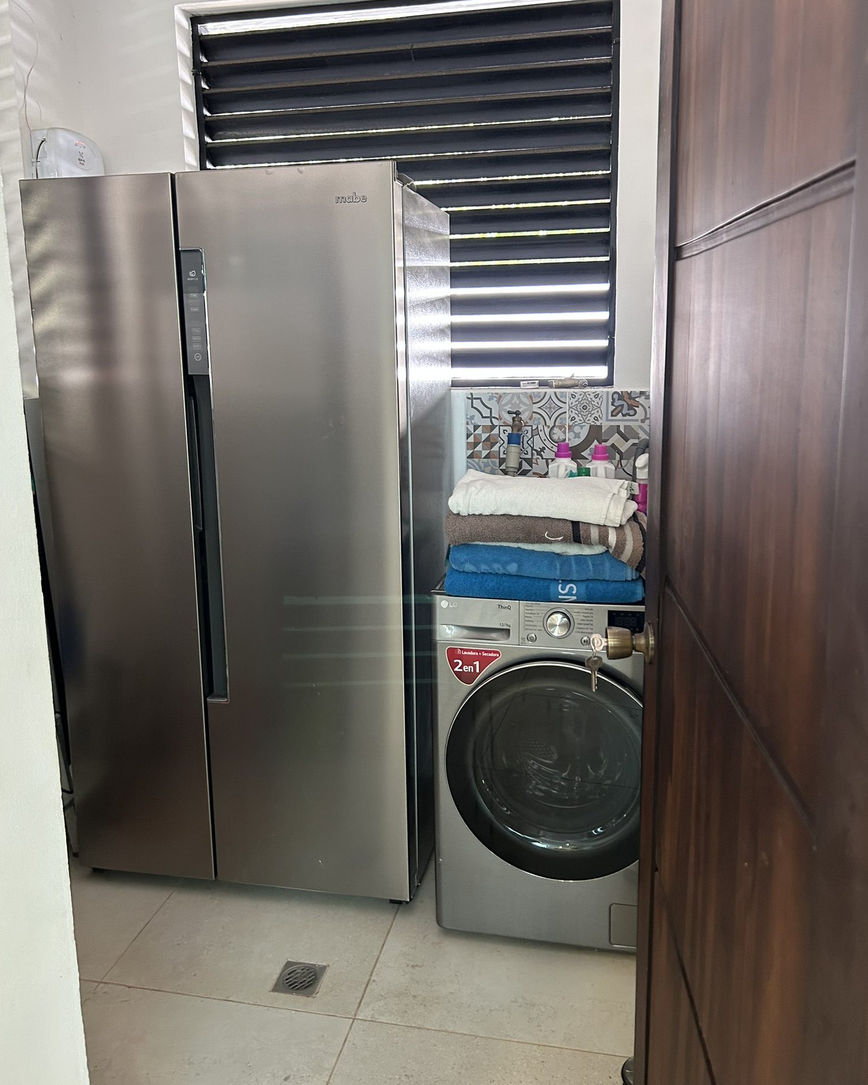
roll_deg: +1.7
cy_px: 493
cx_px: 434
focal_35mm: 28
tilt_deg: -8.5
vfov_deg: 62.1
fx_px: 899
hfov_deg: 51.5
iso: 200
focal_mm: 5.7
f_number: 1.5
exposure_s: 1/60
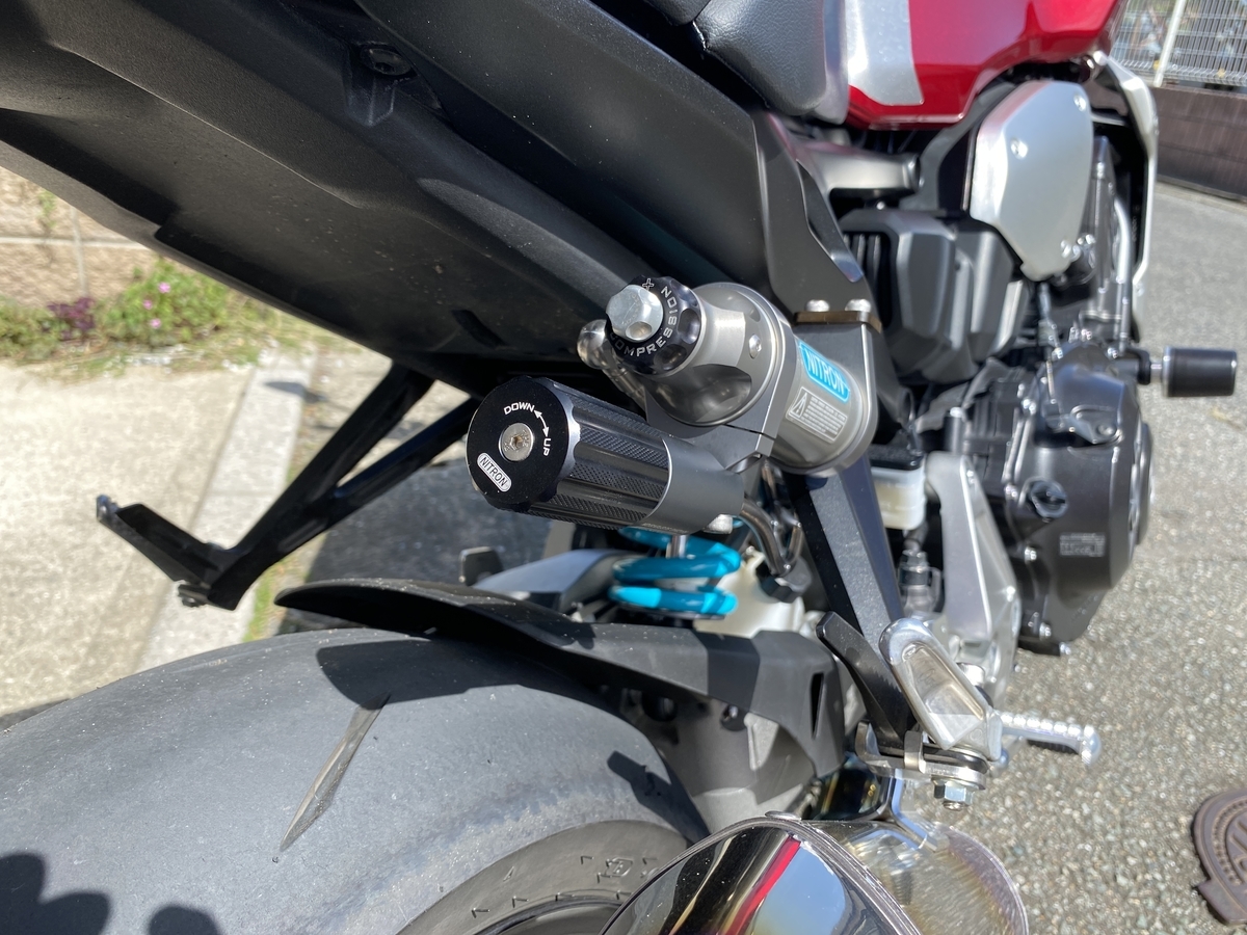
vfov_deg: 53.1
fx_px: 937
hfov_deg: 67.3
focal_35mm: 26
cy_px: 468
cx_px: 624
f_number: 1.8
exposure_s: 1/719
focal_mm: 4.25
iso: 32
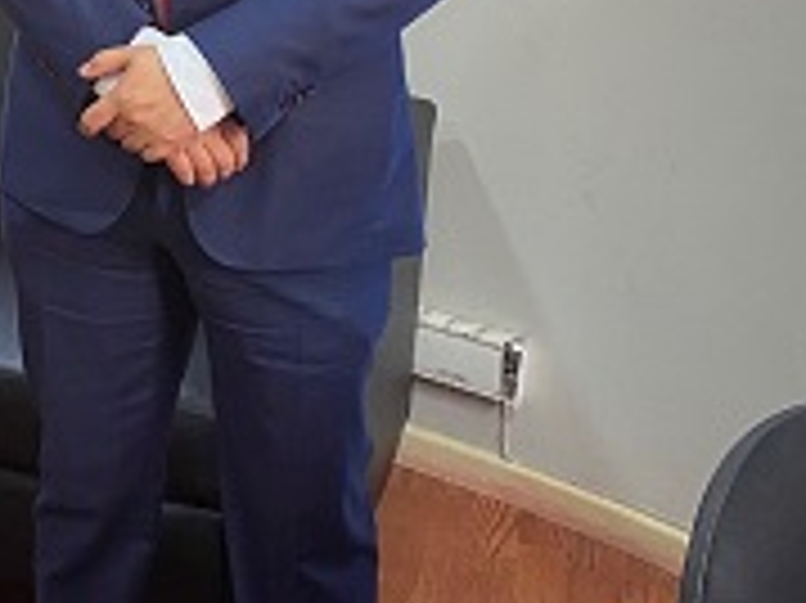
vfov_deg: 16.6
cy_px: 9
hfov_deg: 20.3
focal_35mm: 87
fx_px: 2024
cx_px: -279
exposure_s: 1/77
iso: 125
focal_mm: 4.25
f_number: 1.8
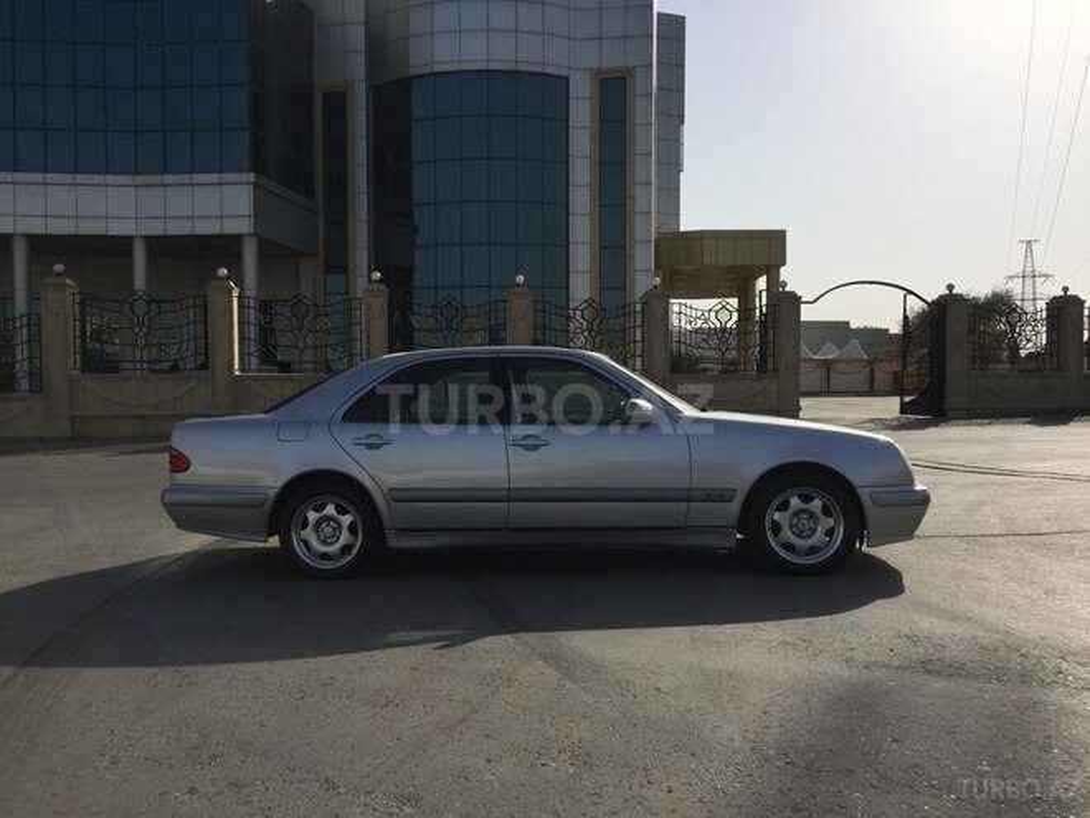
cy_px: 409
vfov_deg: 48.2
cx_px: 545
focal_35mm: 29
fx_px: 913
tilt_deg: -1.3
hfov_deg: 61.7
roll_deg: -0.3
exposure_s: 1/5650
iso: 32
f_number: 2.2
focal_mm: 4.15
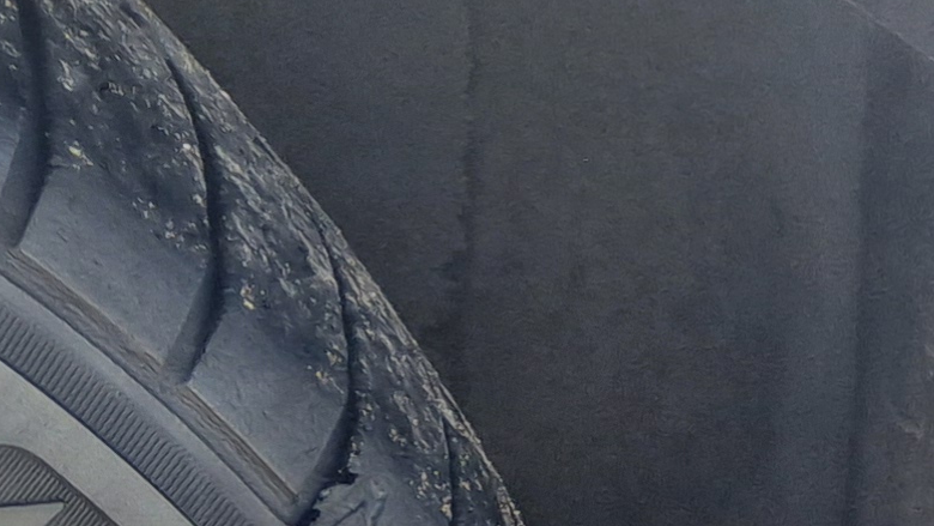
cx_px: -1498
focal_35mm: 155
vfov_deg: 7.3
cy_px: 1319
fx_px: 3839
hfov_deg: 11.0
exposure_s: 1/292
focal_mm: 5.23
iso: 50
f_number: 1.8
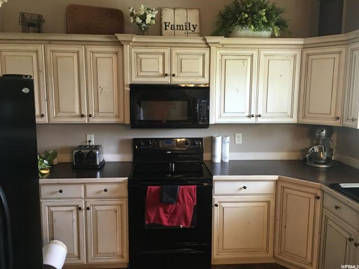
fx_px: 301
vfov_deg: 48.2
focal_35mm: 29
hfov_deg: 61.7
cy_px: 134
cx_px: 180
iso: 64
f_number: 2.2
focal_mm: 4.15
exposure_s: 1/15
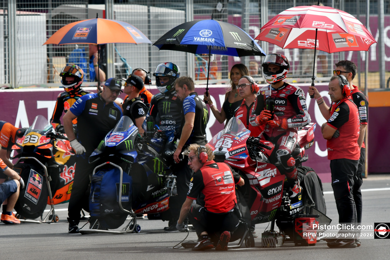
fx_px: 4874
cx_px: 195
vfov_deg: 3.1
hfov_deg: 4.6
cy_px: 130
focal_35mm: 450
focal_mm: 300
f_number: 6.3
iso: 320
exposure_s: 1/1250
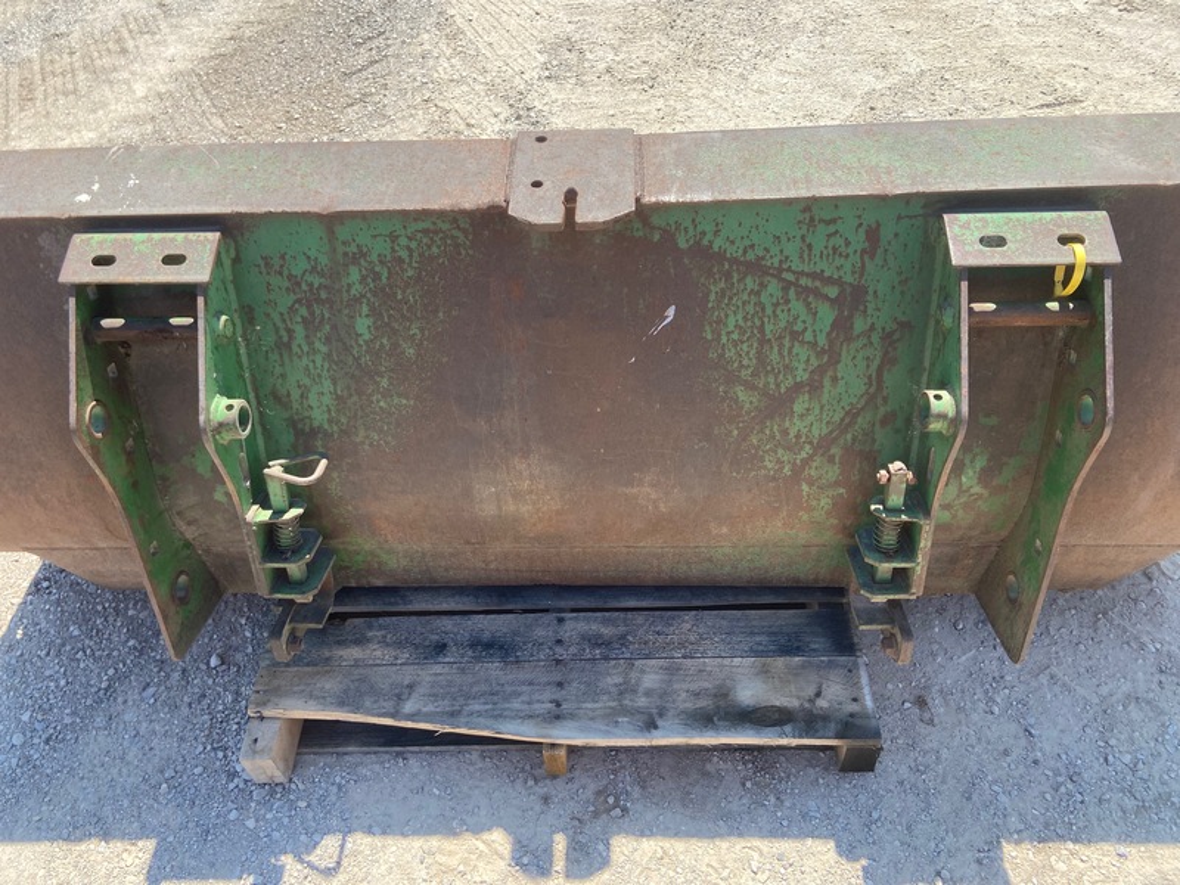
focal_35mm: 26
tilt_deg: -48.6
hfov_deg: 67.3
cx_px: 590
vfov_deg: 53.1
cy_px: 442
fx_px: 886
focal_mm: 4.25
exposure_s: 1/1082
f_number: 1.8
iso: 32
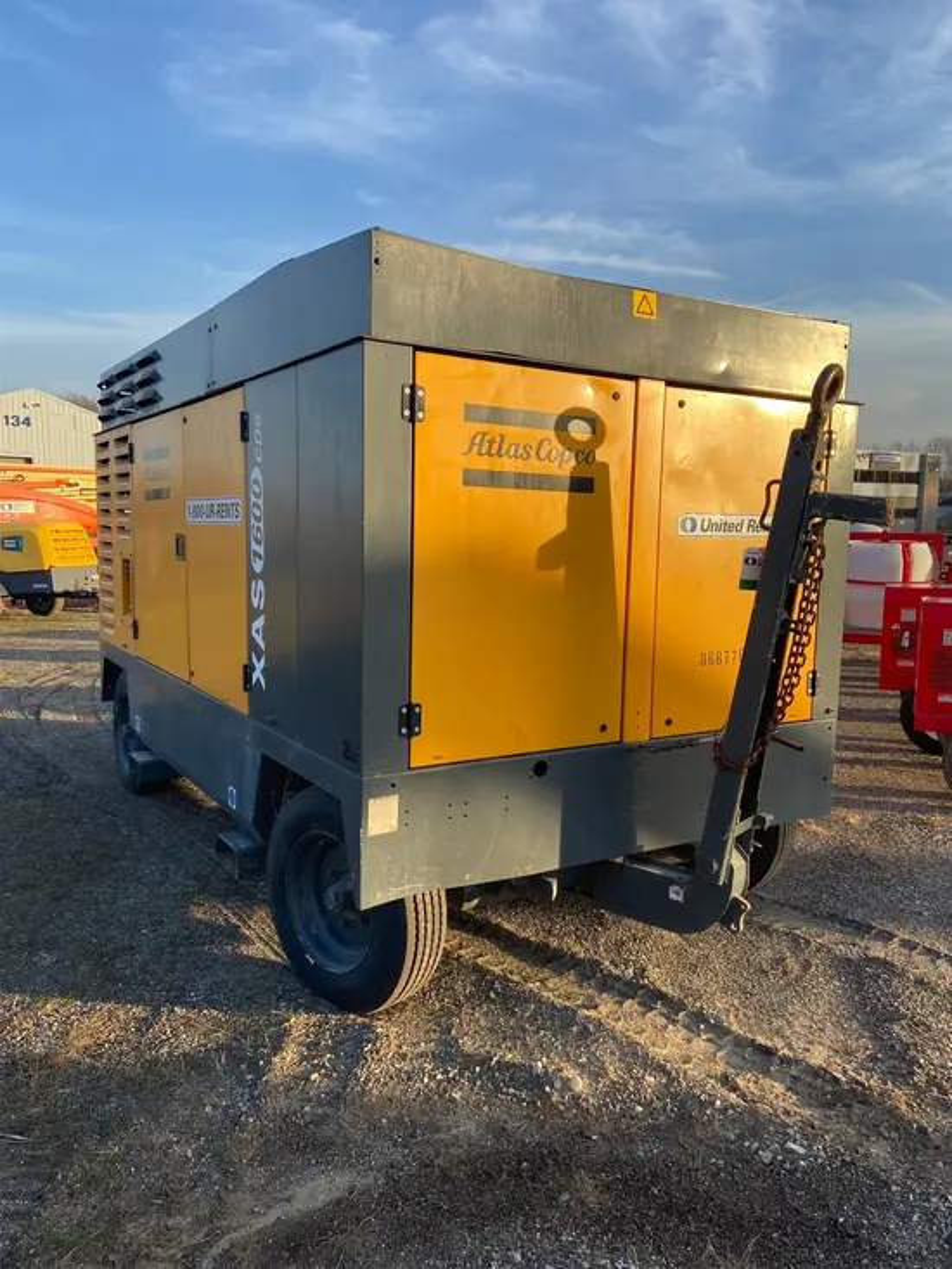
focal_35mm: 26
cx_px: 476
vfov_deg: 67.3
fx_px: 953
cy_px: 634
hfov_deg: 53.1
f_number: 1.8
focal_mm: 4.25
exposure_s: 1/1147
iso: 32
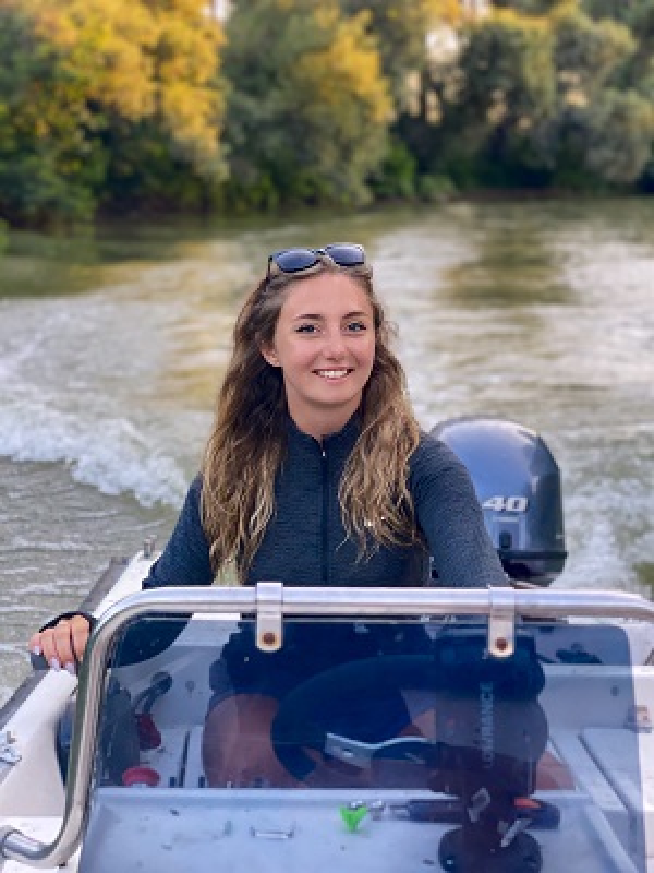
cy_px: 436
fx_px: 1310
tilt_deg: -9.7
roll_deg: -0.9
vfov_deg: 36.8
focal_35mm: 52
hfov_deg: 28.0
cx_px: 327
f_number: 2
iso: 100
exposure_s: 1/122
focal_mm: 6
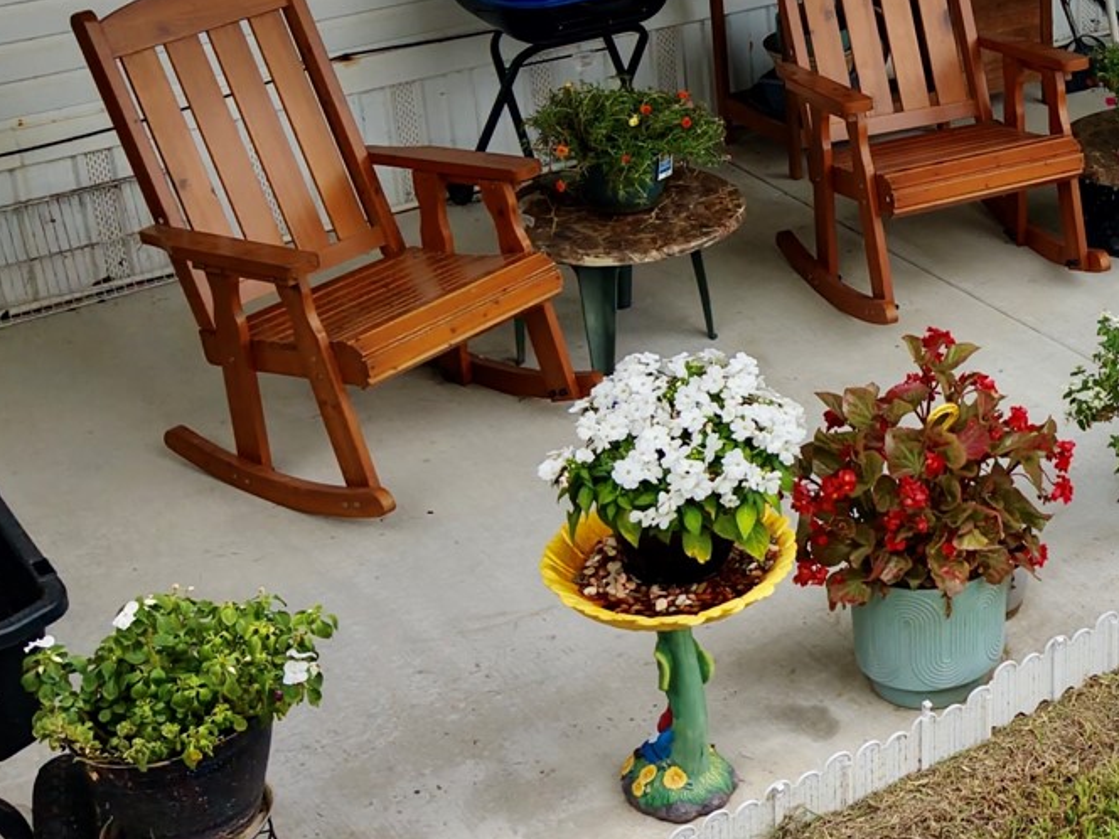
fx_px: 2392
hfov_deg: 24.4
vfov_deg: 19.6
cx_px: 1259
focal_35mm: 74
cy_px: 125
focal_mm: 8.67
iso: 100
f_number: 1.8
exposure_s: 1/90
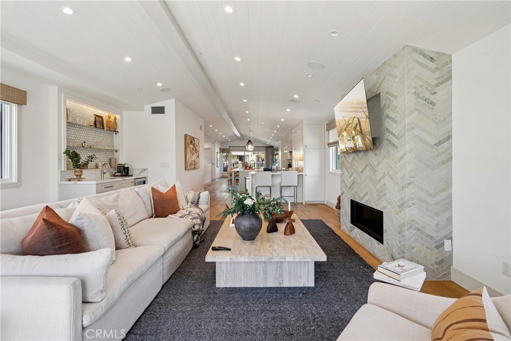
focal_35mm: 16
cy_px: 170
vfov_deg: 73.8
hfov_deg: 96.7
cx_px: 256
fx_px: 227
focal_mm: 16
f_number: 8
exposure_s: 1/40
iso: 400
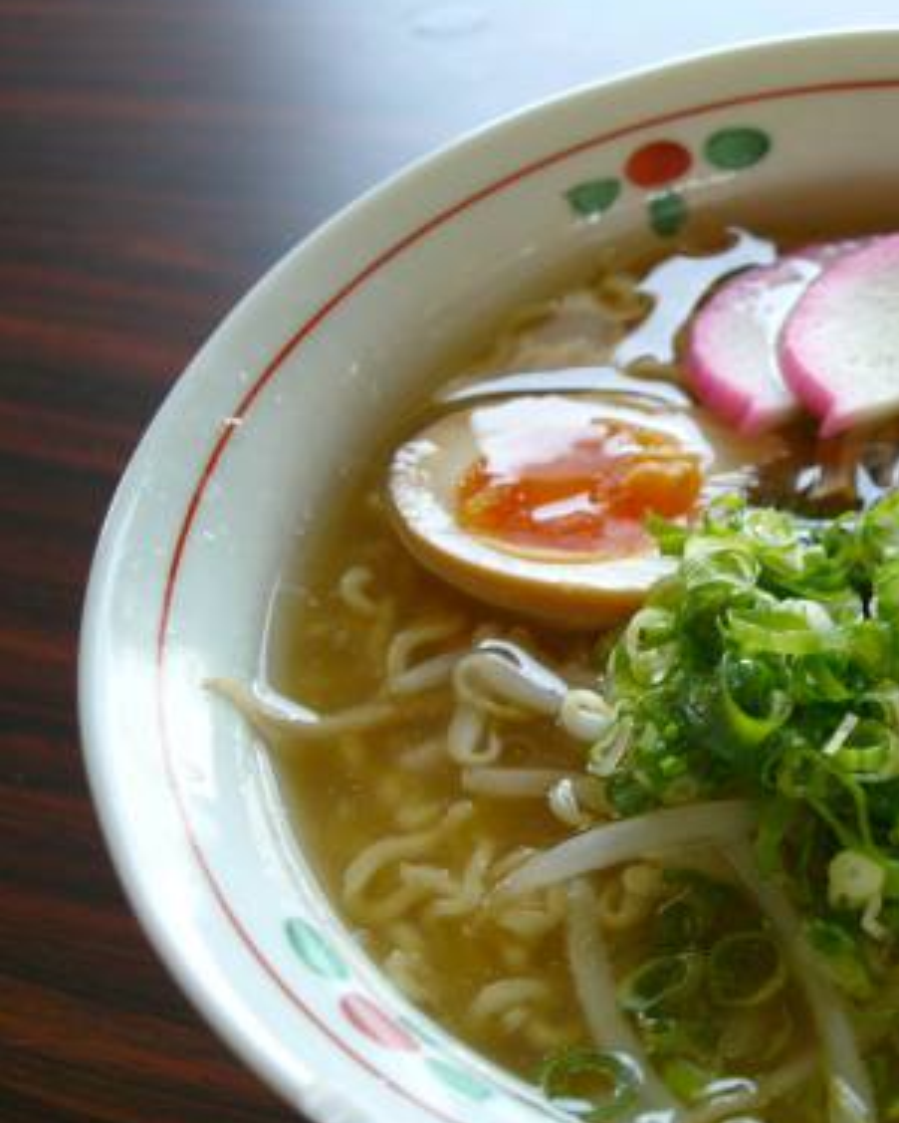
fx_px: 1862
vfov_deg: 33.5
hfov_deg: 25.8
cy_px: 633
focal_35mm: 56
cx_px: 890
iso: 100
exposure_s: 1/80
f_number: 3.5
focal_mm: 14
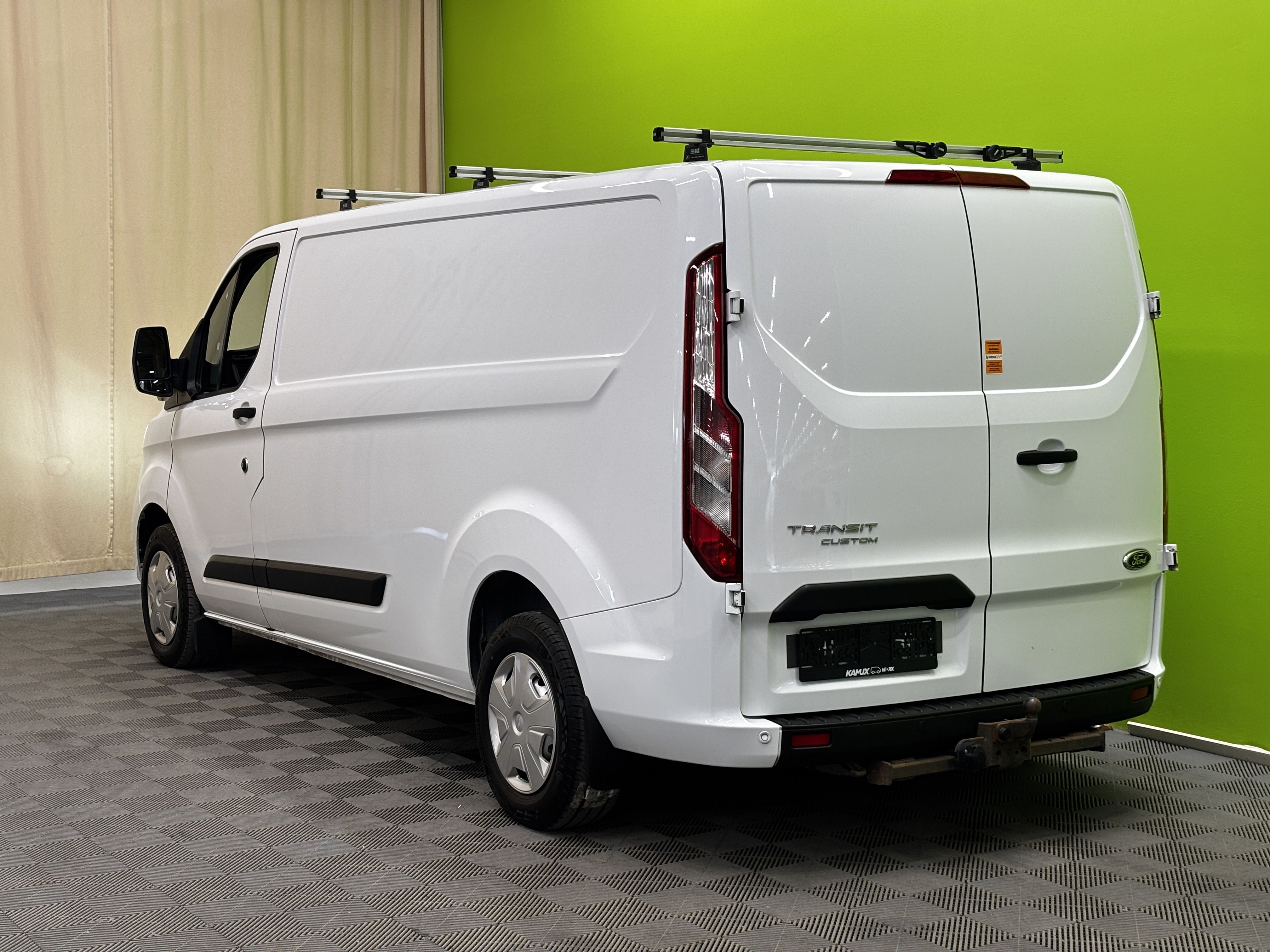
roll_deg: +0.6
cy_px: 476
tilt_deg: -4.2
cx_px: 635
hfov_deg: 36.8
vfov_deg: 28.0
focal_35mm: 52
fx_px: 1908
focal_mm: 5.96
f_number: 1.6
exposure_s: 1/100
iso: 50
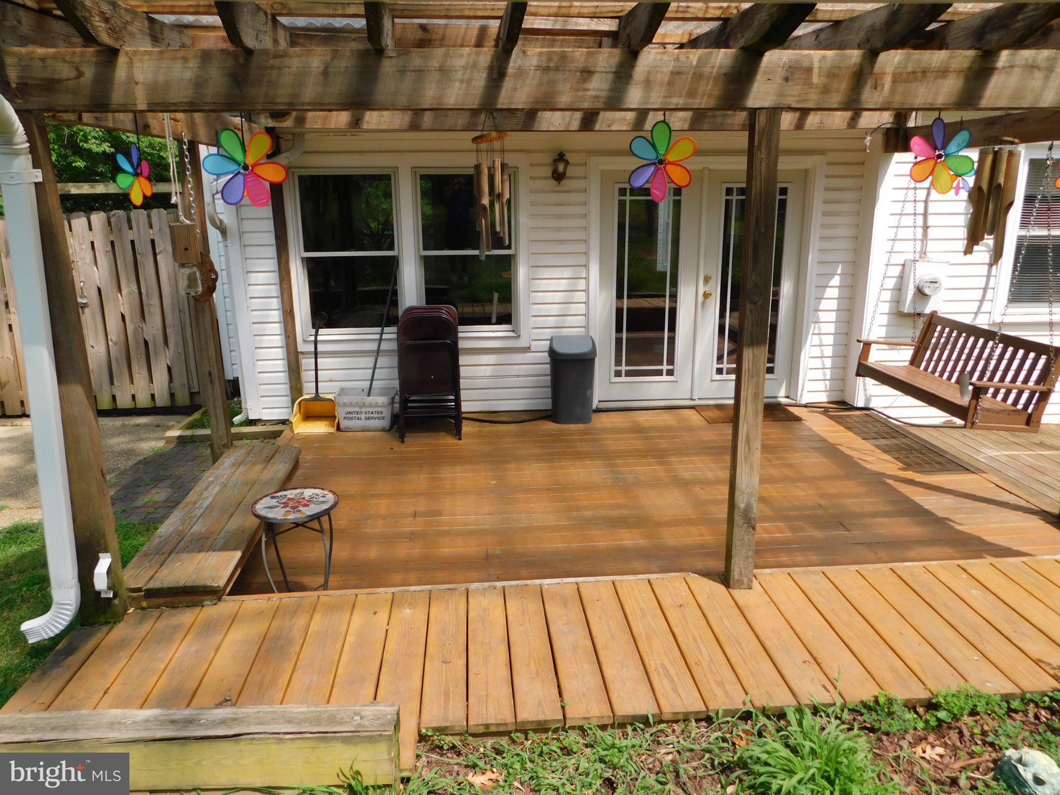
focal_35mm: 25
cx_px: 530
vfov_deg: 54.9
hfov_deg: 69.4
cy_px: 398
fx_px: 766
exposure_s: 1/1000
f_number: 3.1
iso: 125
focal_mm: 4.5
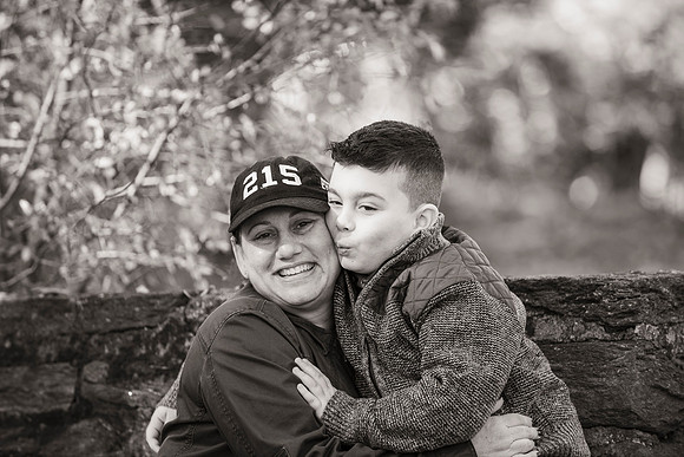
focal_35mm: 200
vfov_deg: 6.9
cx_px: 342
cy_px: 228
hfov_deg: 10.3
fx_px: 3801
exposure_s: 1/200
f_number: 3.5
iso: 320
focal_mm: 200
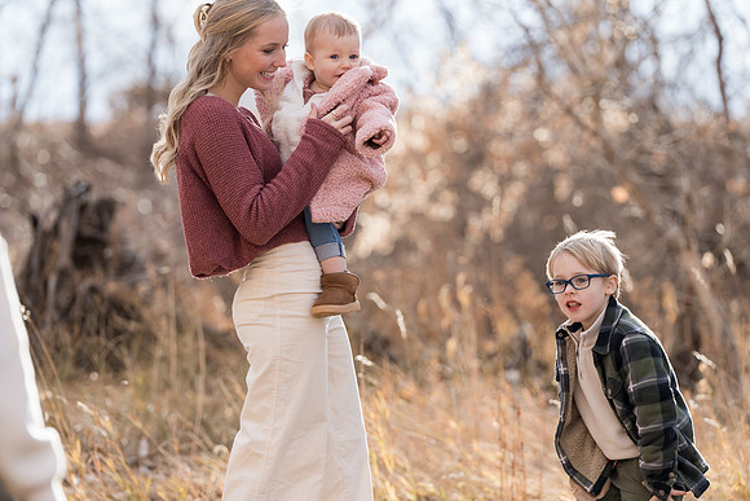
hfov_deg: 11.4
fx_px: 3751
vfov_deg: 7.6
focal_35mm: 180
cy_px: 250
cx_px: 375
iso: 200
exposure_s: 1/320
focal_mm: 180
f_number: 4
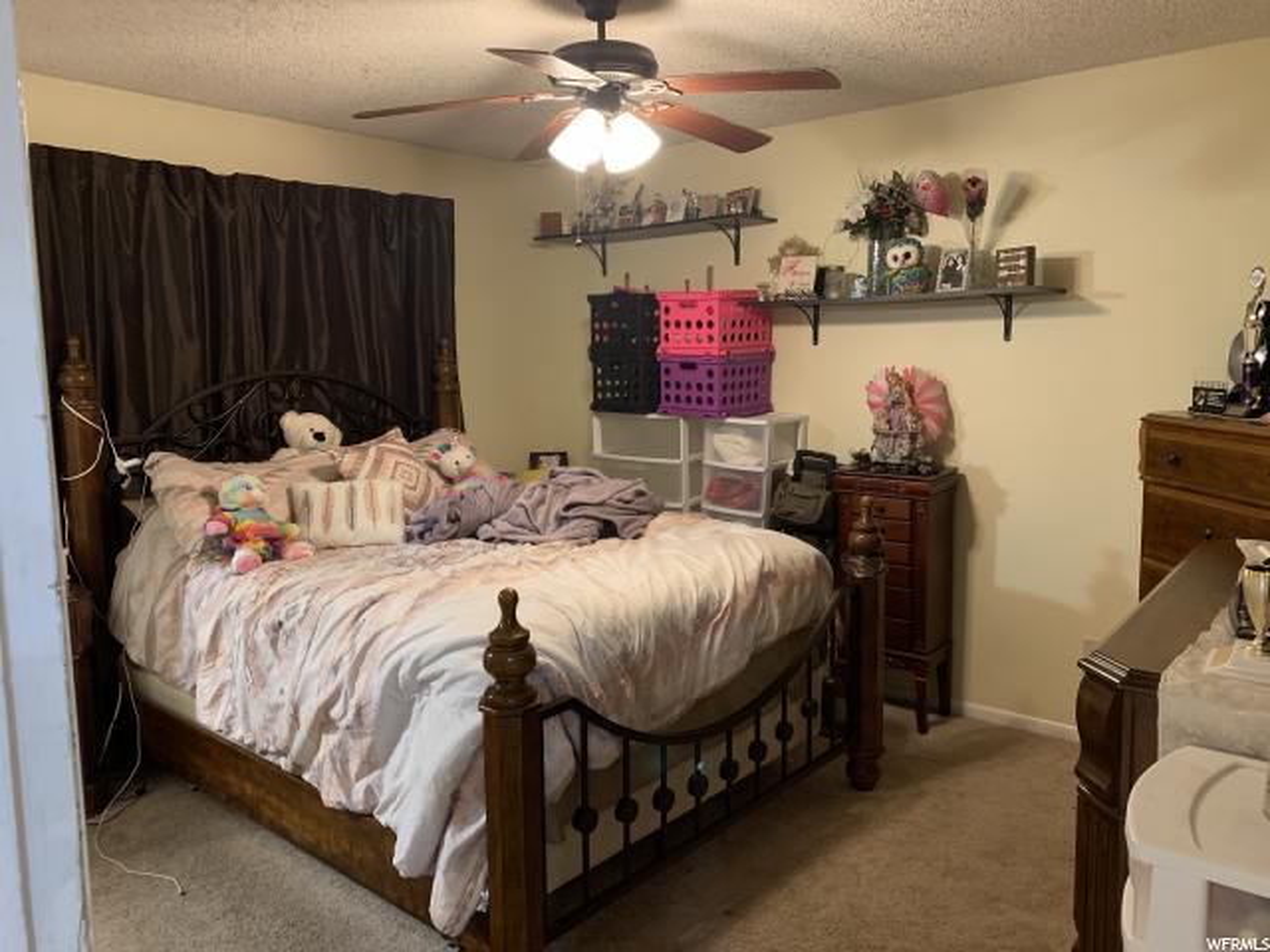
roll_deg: +1.3
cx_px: 635
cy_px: 476
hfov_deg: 67.3
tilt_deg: -7.0
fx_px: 954
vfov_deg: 53.1
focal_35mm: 26
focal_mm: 4.25
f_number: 1.8
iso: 320
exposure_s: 1/40
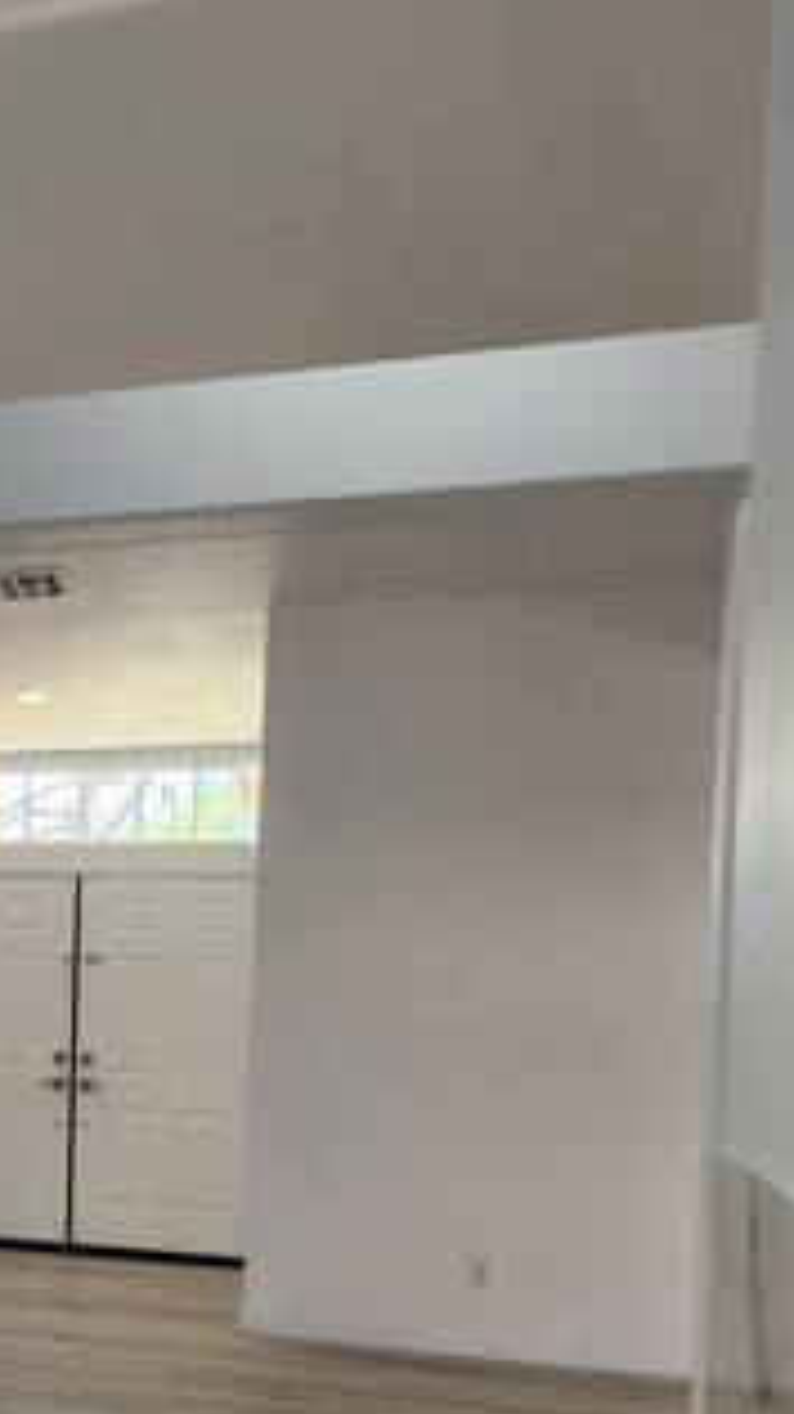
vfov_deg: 38.4
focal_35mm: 53
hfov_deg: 18.7
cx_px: -532
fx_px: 1985
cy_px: 1010
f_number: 1.8
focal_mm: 5.4
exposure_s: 1/120
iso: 125
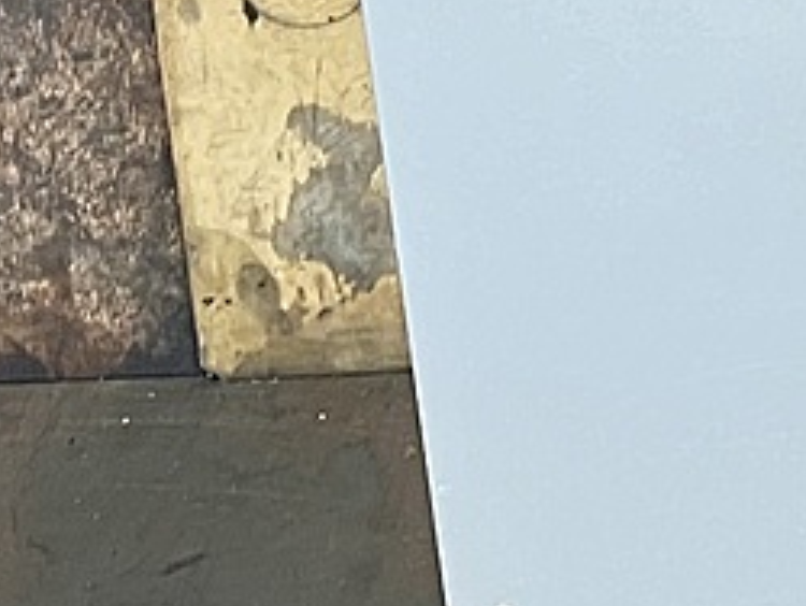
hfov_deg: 11.9
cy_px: -343
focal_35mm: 156
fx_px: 3636
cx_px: 1299
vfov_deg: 9.2
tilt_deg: -28.9
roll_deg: +0.9
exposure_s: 1/60
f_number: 1.5
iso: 400
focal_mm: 5.7
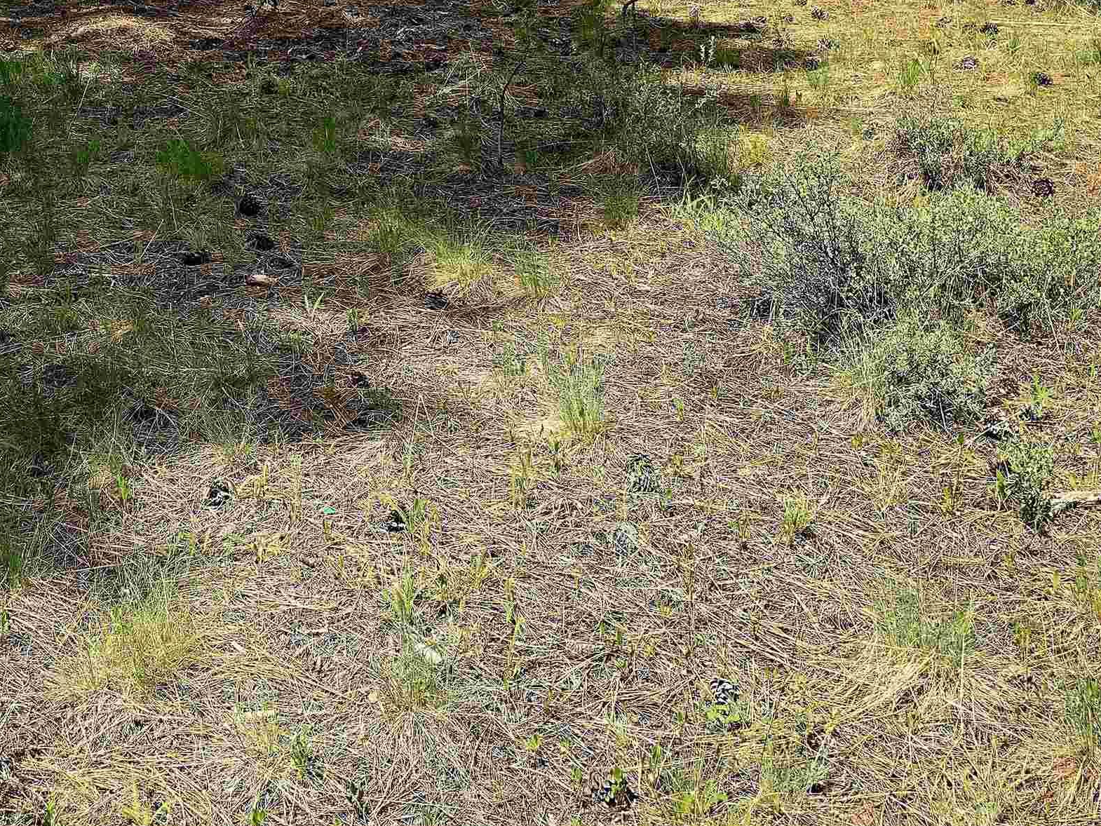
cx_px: 313
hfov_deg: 41.2
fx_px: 1431
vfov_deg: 31.8
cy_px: 241
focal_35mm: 45
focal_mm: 6.3
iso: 12
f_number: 1.7
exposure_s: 1/294
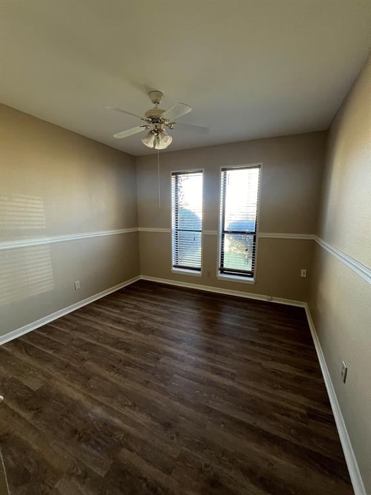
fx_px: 186
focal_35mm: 13
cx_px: 186
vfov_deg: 106.2
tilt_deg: -8.1
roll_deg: +1.6
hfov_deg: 89.9
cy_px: 248
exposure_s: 1/99
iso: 160
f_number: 1.8
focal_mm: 1.57
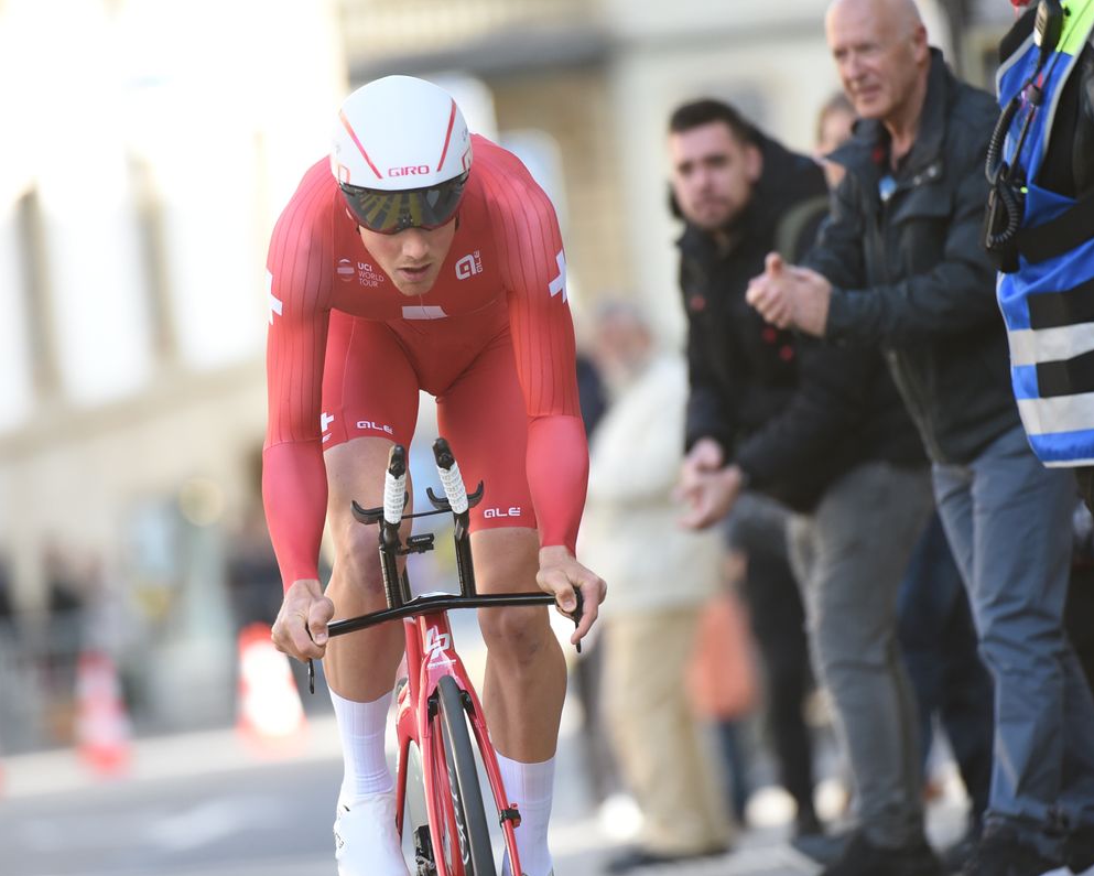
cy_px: 438
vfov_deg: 3.4
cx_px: 465
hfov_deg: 4.3
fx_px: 14672
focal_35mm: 453
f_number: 4.5
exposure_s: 1/1250
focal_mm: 400
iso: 2000
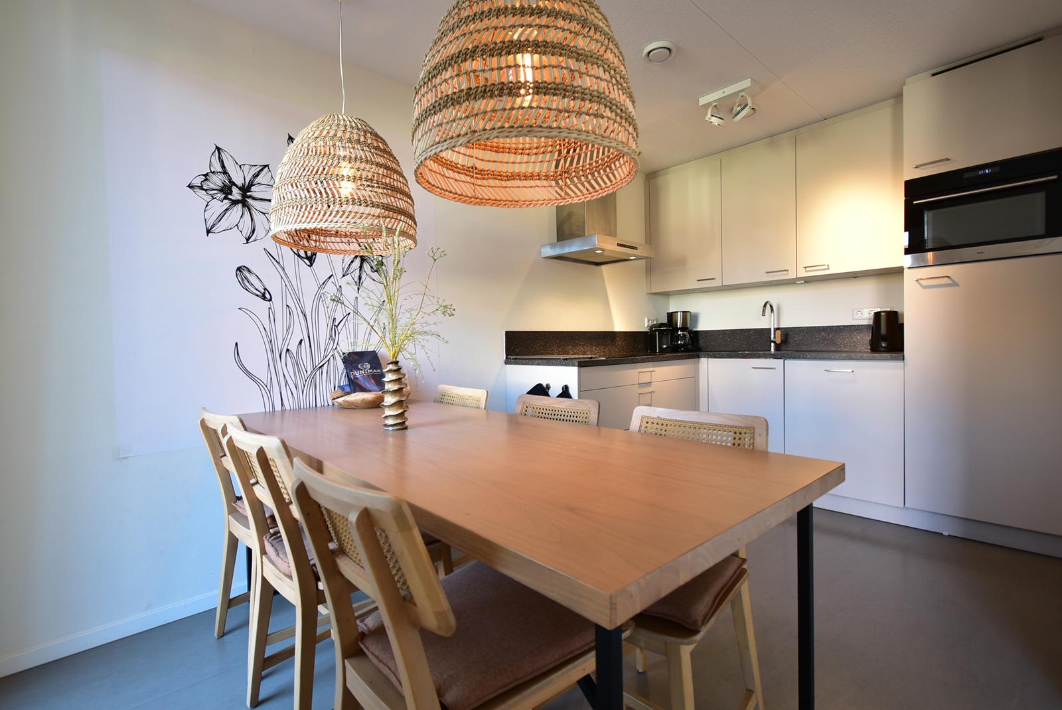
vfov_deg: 77.4
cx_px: 531
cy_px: 355
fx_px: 443
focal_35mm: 15
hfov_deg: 100.3
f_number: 4.5
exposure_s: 1/5
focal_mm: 10
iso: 100
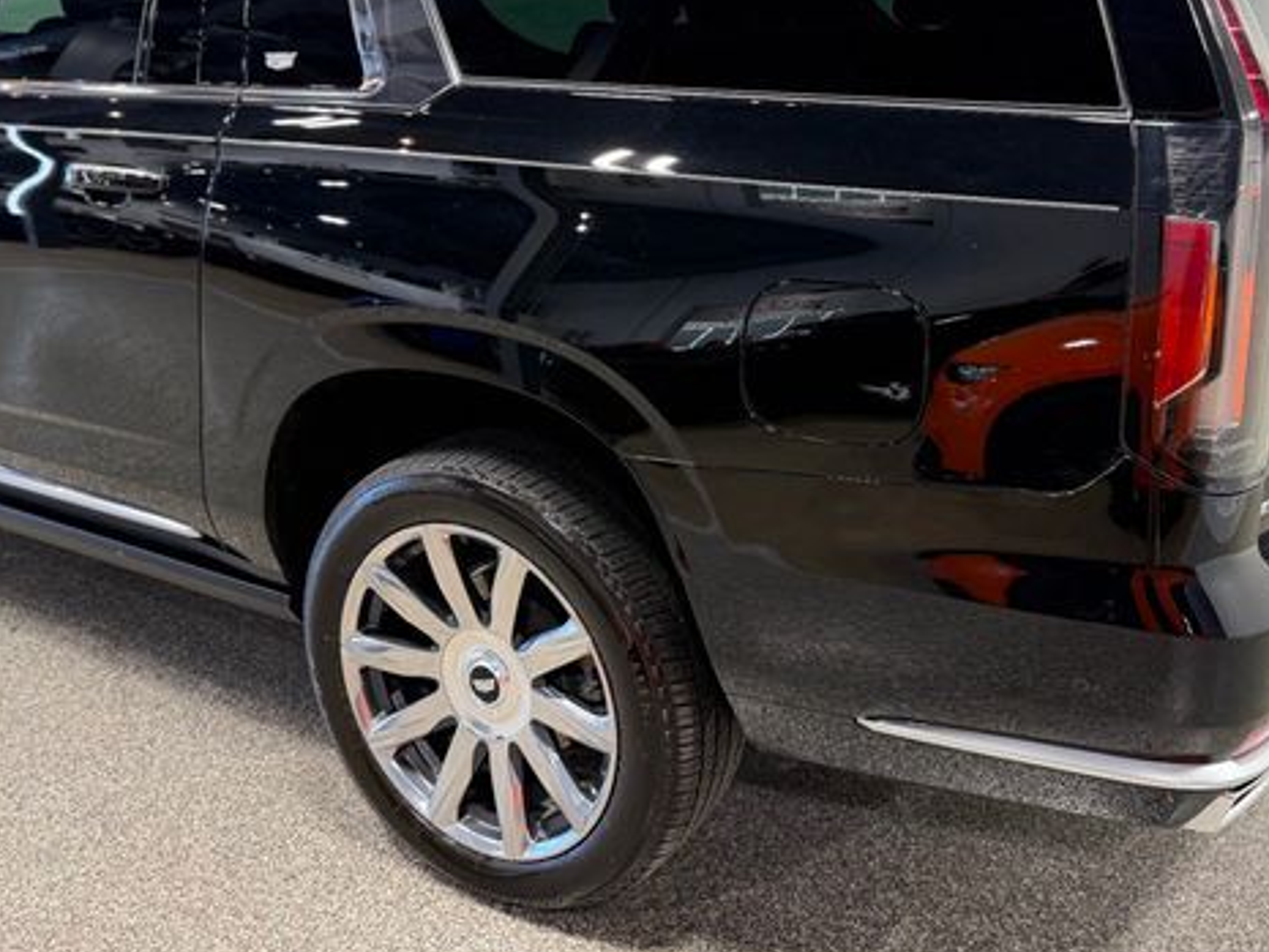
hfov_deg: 55.1
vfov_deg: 42.5
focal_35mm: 33
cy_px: 338
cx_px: 737
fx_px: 1210
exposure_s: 1/120
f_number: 1.78
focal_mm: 6.76
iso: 200
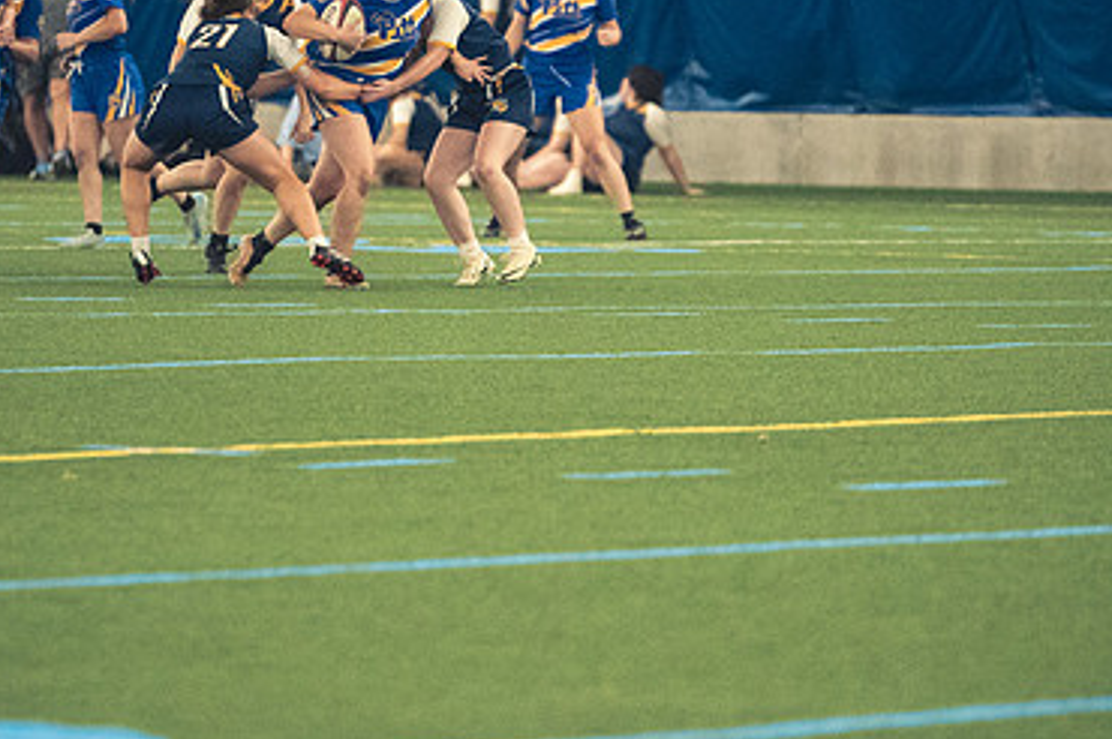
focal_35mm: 470
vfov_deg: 2.9
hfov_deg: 4.4
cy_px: 297
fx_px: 14505
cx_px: 472
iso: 12800
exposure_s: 1/500
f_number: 2.8
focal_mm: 200
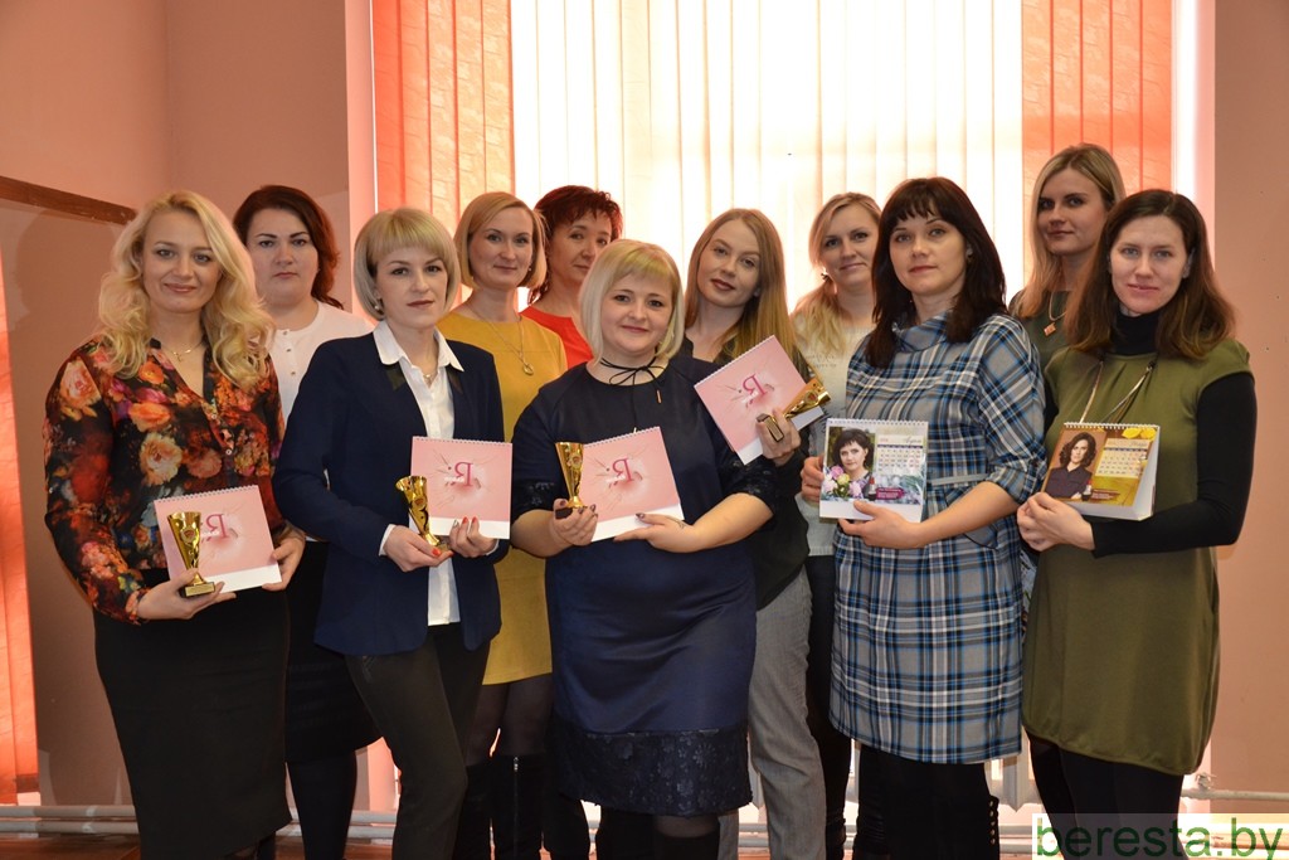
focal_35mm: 39
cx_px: 644
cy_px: 430
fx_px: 1397
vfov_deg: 34.2
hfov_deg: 49.5
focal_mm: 26
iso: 800
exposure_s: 1/60
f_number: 4
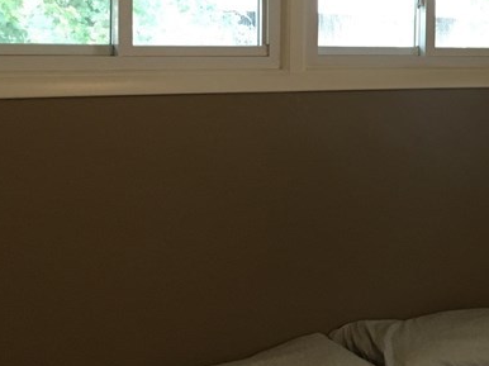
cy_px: 66
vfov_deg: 18.9
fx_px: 1087
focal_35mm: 77
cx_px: 571
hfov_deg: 23.4
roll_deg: -0.8
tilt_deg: -1.4
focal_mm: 4.15
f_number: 2.2
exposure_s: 1/30
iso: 125
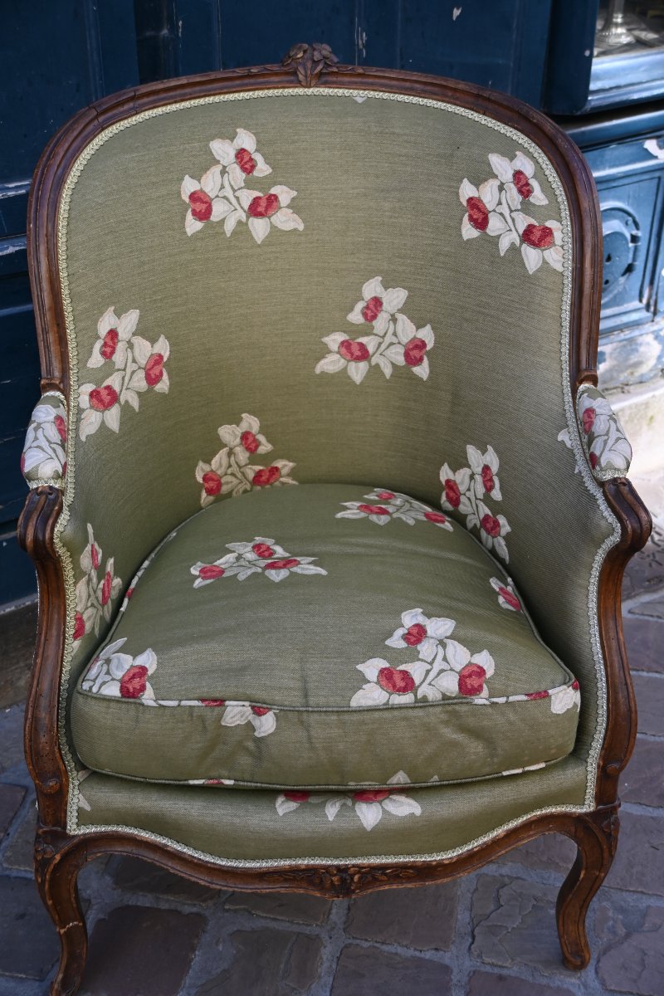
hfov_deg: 31.4
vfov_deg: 45.7
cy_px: 498
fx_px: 1183
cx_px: 332
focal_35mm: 43
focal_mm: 28.5
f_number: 4
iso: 200
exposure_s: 1/250
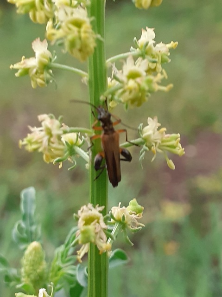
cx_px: 111
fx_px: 231
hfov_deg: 51.3
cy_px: 148
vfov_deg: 65.4
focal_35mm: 27
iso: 100
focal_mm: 3.6
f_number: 1.9
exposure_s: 1/50
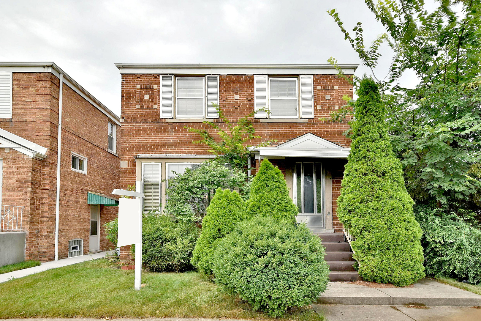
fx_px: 281
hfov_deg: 81.2
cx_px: 240
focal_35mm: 21
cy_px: 160
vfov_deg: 59.5
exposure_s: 1/250
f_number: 8
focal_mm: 14
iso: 200
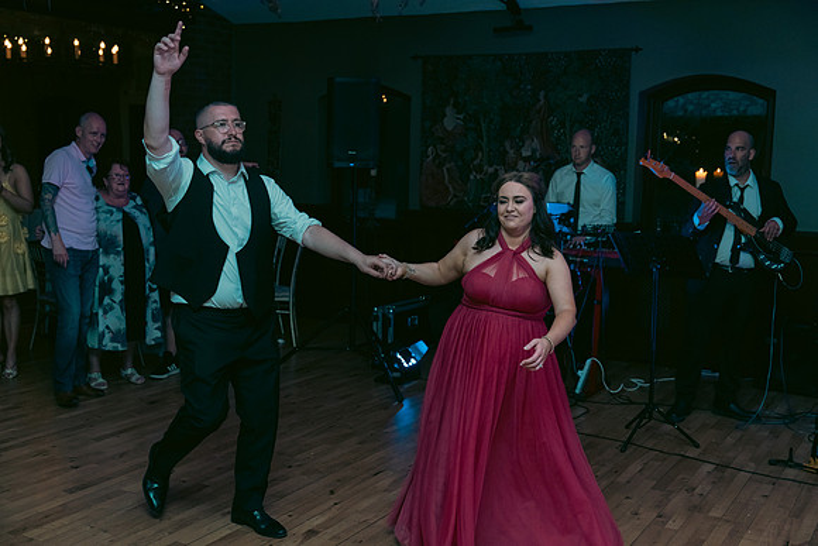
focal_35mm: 41
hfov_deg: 47.4
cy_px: 273
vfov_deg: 32.6
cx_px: 409
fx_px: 932
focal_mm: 41
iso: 2500
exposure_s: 1/160
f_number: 3.5
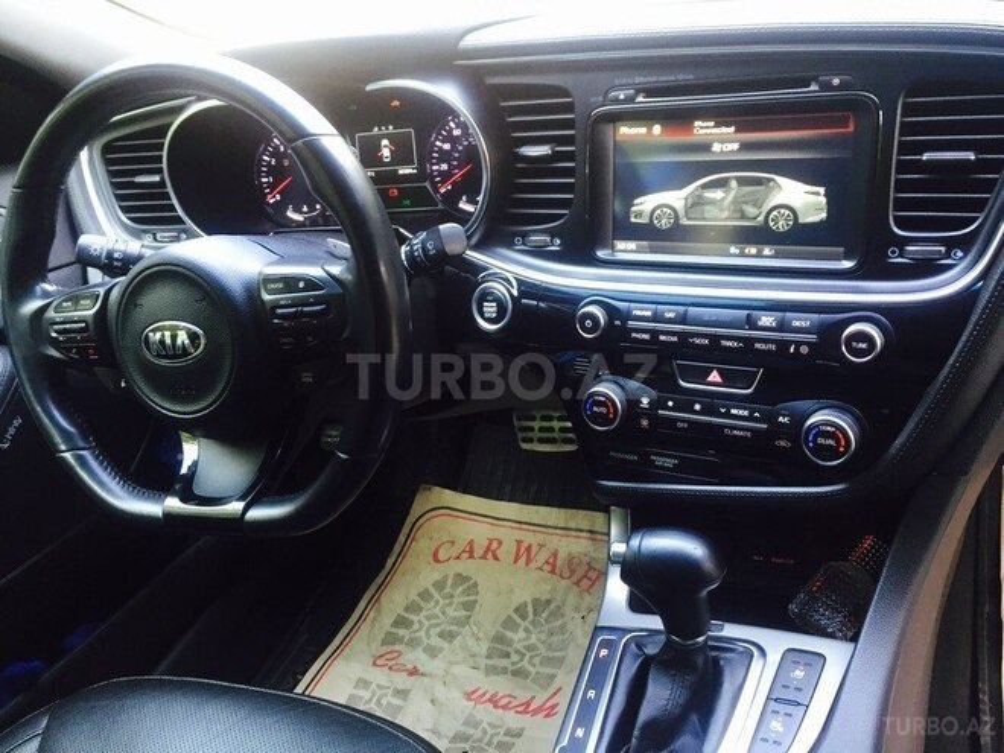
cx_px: 502
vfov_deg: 48.2
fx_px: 841
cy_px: 376
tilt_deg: -31.6
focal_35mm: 29
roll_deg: +14.3
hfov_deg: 61.7
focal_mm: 4.15
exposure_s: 1/33
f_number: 2.2
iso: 125
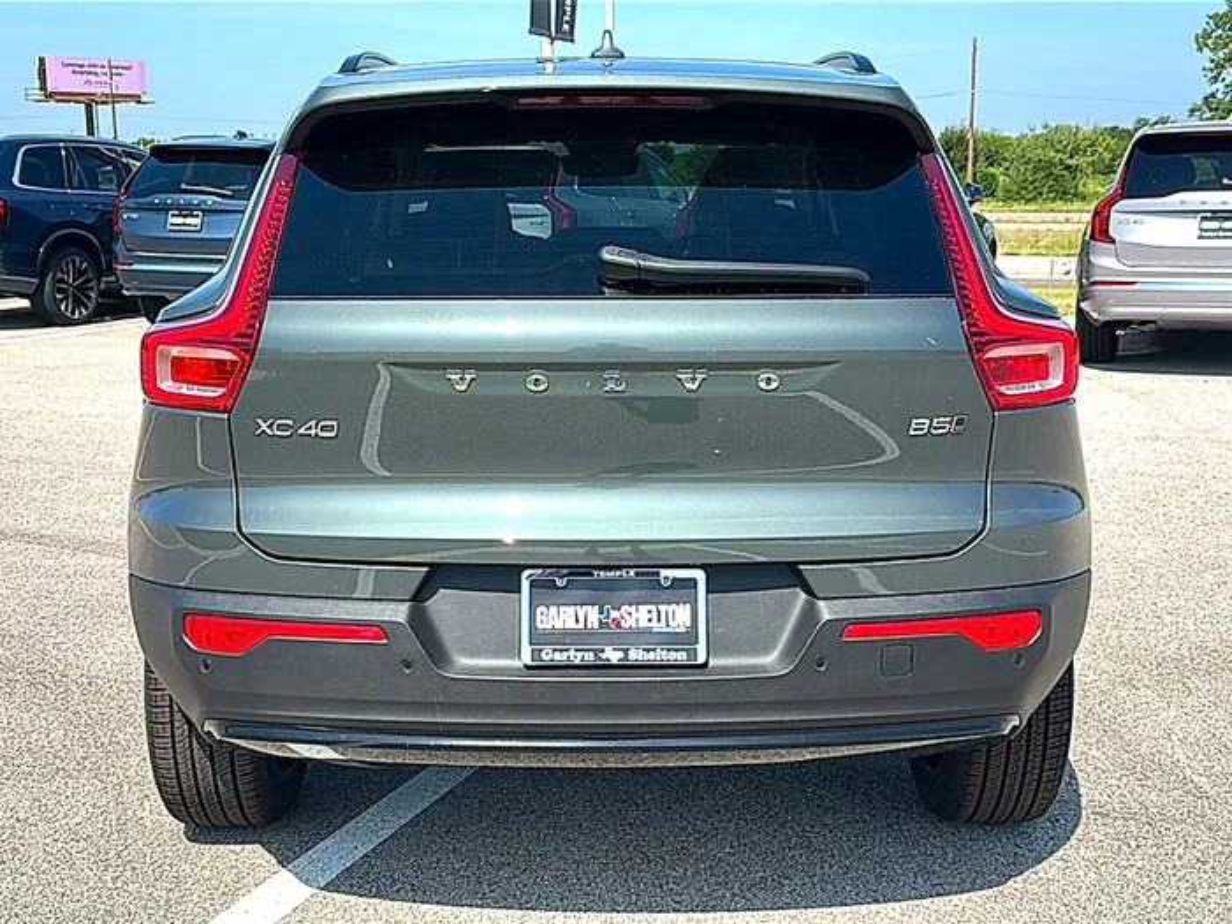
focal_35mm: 38
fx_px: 1352
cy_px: 462
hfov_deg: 49.0
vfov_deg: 37.7
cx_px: 616
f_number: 1.78
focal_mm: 6.86
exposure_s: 1/3623
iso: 80
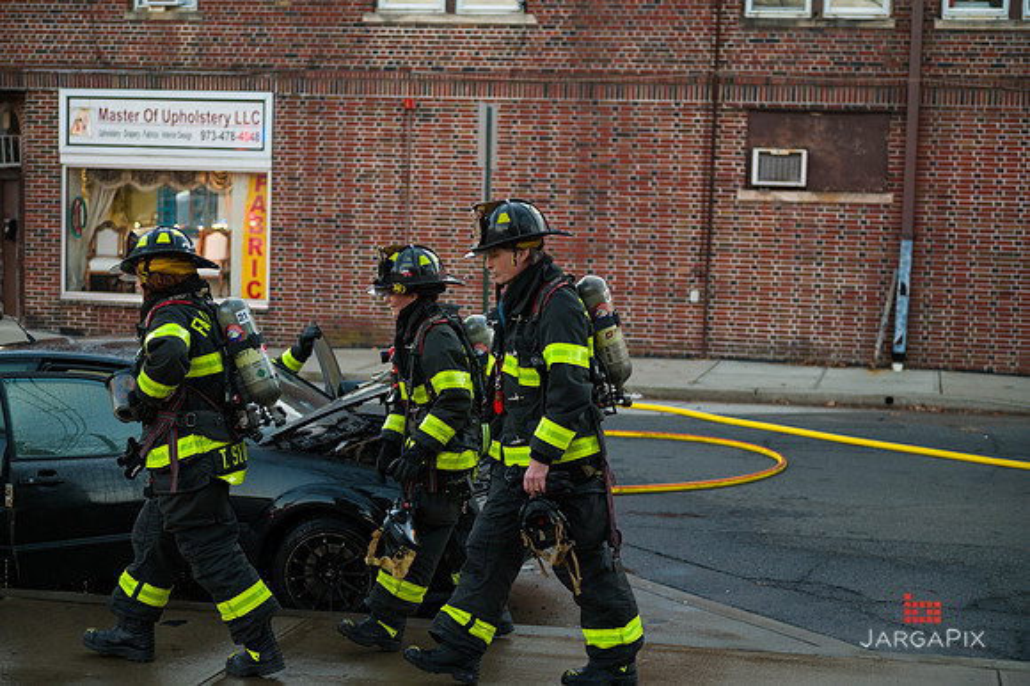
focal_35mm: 62
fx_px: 1773
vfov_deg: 21.9
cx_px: 515
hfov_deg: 32.4
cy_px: 343
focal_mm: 62
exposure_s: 1/320
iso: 640
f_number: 3.2
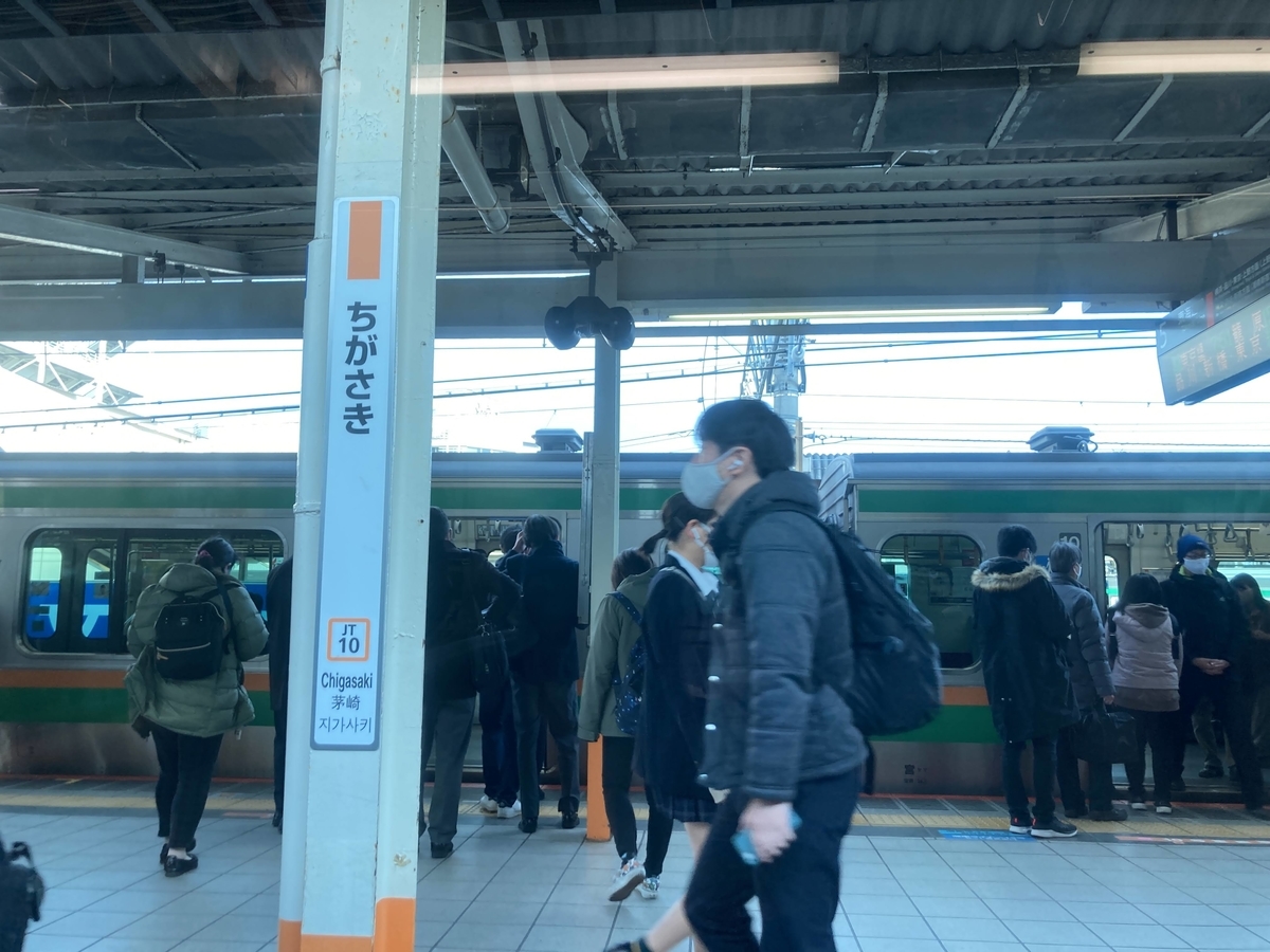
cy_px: 476
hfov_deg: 63.4
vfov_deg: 49.7
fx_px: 1027
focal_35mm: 28
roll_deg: +0.2
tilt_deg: +8.0
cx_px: 635
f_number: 1.8
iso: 40
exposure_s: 1/100
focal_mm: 3.99
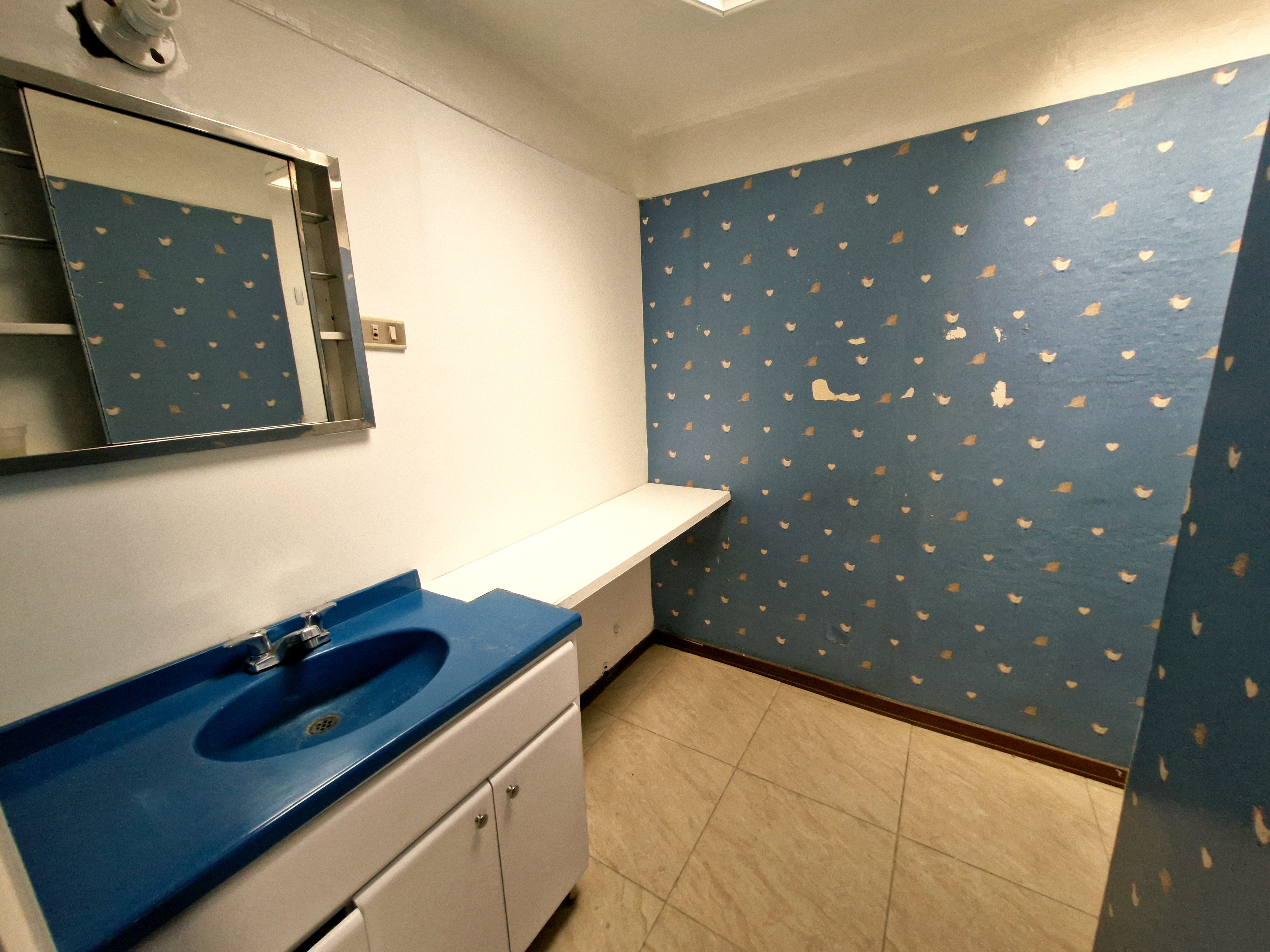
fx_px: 477
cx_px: 635
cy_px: 476
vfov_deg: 89.9
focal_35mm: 13
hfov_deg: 106.2
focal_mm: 1.74
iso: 320
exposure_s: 1/40
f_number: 2.2
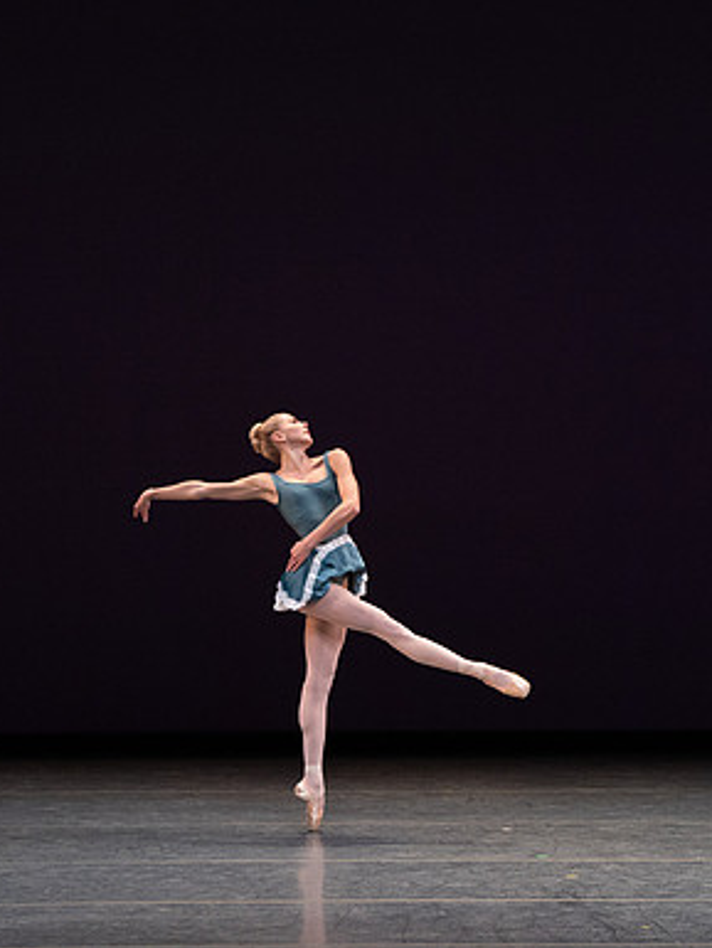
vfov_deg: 5.5
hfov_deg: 4.2
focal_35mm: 358
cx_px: 303
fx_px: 9813
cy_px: 474
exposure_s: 1/400
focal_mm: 247
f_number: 8
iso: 5000
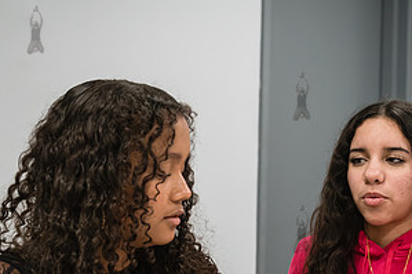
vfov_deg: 13.5
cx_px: 300
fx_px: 1155
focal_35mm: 101
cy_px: 229
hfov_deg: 20.1
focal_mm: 52
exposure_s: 1/400
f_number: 4
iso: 4000
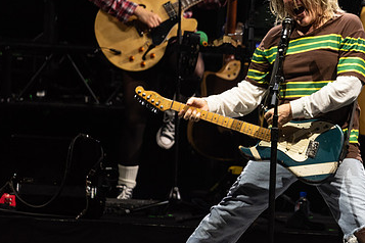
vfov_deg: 1.4
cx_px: 282
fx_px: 9895
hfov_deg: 2.1
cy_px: 72
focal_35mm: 976
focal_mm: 600
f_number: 6.3
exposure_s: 1/500
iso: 1000
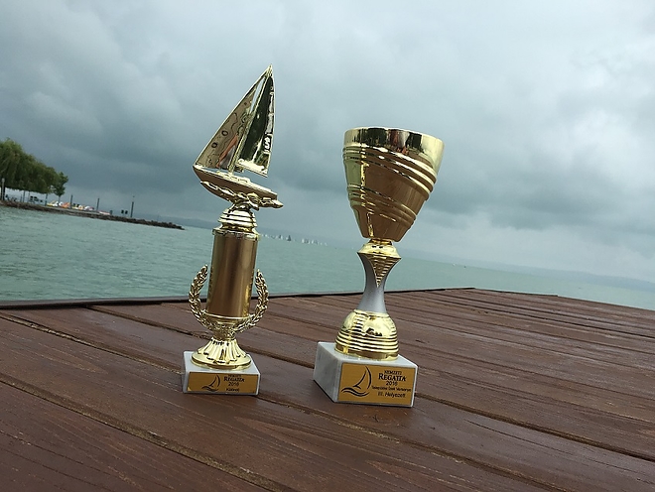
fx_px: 549
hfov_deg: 61.6
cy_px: 246
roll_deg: -8.0
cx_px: 328
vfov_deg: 48.3
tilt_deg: +0.6
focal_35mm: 29
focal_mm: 4.15
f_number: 2.2
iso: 25
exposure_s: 1/1374
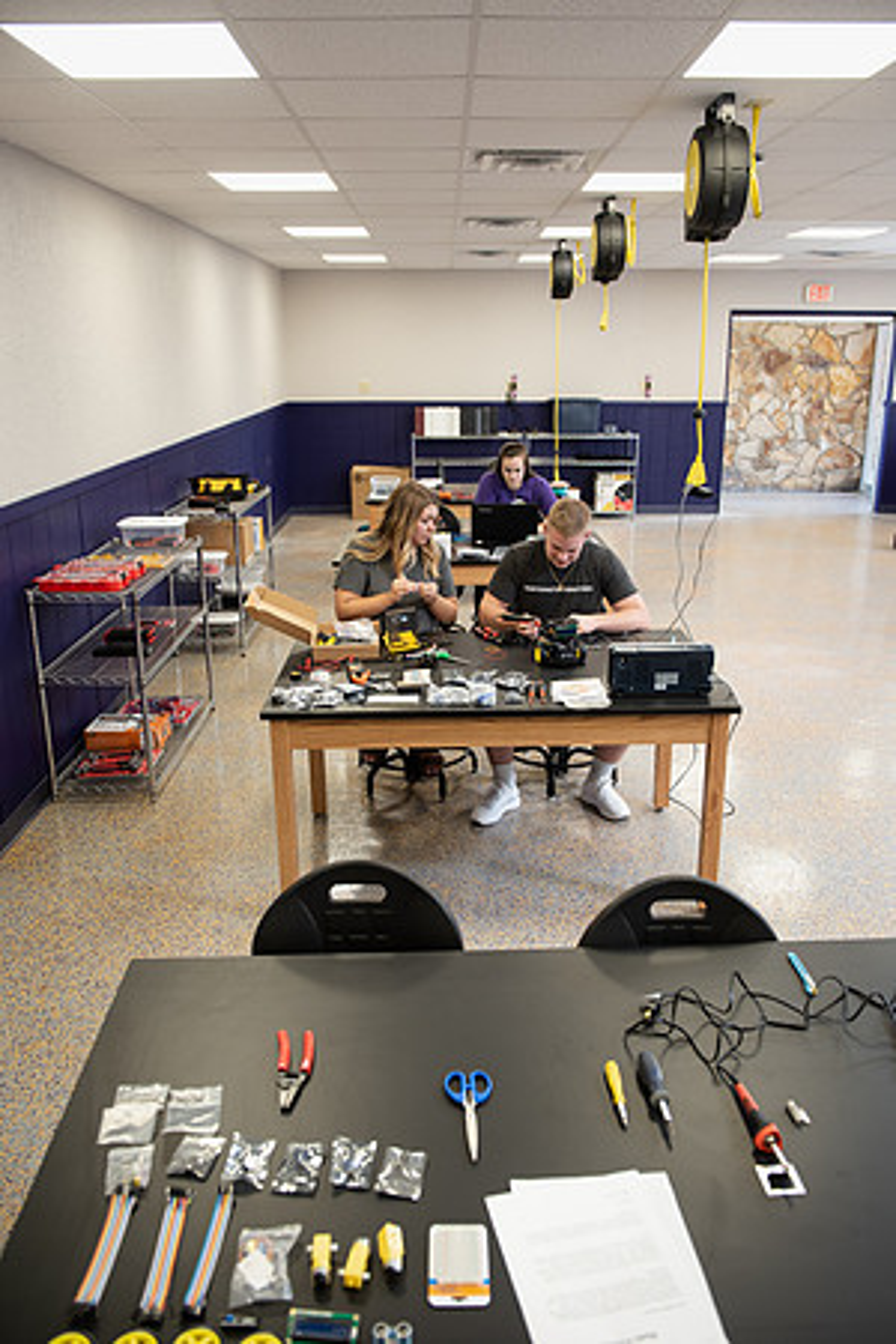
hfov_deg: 46.4
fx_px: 1045
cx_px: 448
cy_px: 672
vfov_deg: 65.5
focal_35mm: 28
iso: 800
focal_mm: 28
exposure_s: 1/80
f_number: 4.5
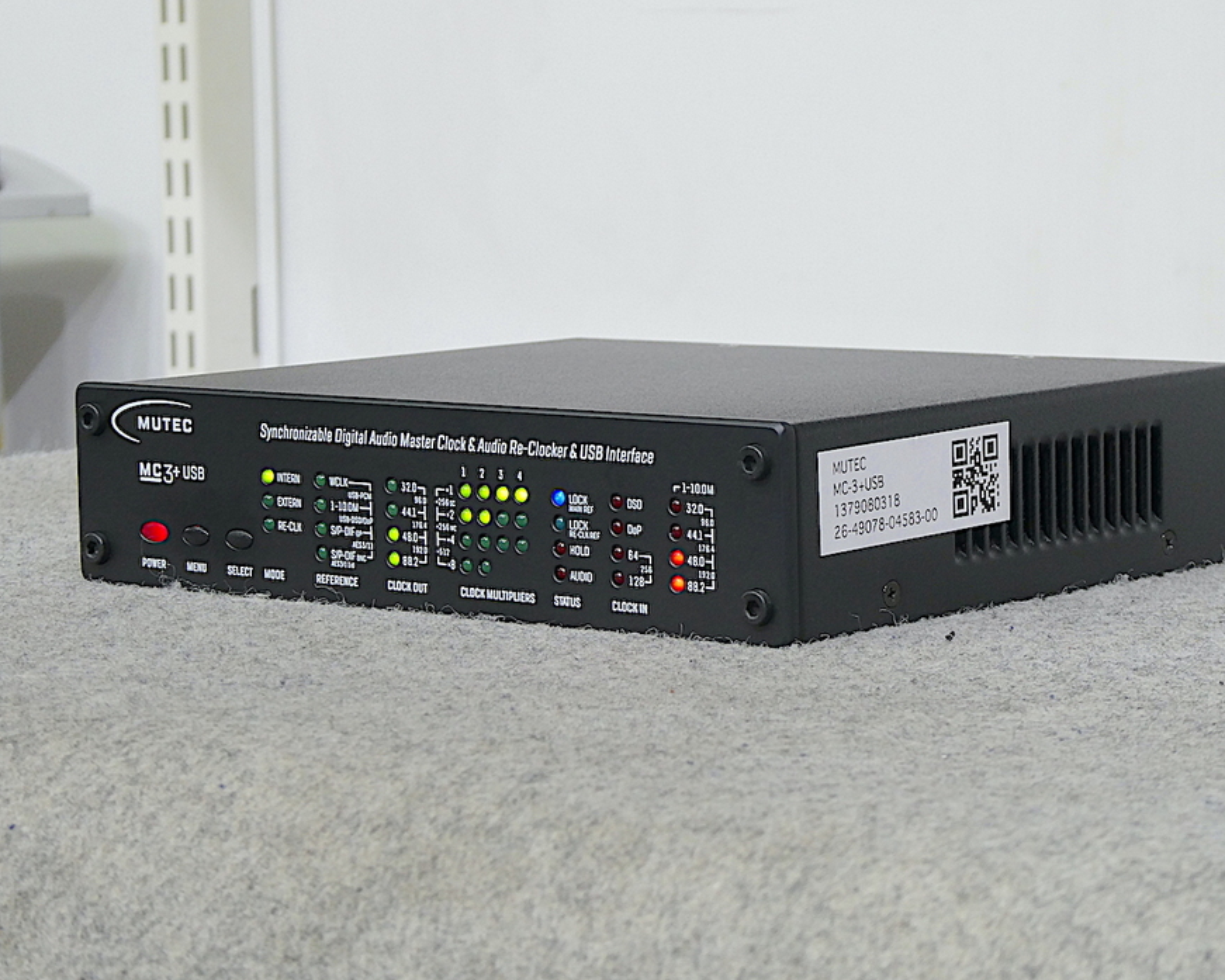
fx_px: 4134
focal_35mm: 114
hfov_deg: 16.9
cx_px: 661
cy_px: 482
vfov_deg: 13.5
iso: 200
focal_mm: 19
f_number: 5.1
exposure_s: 1/8
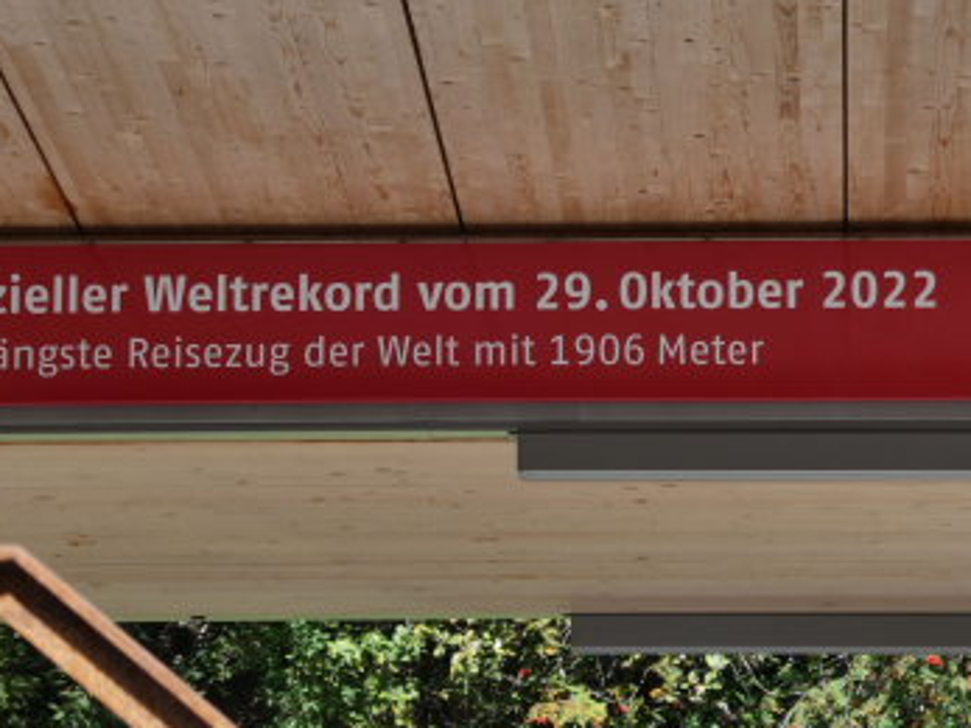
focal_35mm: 246
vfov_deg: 6.0
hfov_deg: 8.1
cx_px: 430
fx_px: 6898
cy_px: 288
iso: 80
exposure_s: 1/200
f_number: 5.6
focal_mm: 35.8
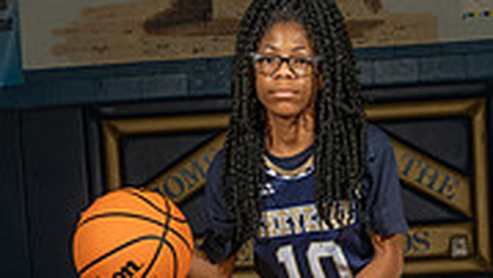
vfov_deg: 11.8
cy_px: 372
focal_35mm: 100
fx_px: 1308
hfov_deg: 21.3
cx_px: 281
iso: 160
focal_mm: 38
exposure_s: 1/200
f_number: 7.1
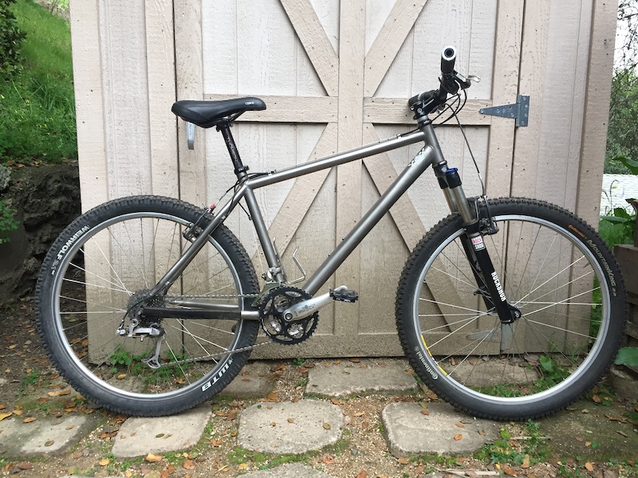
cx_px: 319
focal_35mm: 29
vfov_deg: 48.2
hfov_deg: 61.7
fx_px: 534
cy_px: 239
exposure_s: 1/30
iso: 32
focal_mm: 4.15
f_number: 2.2
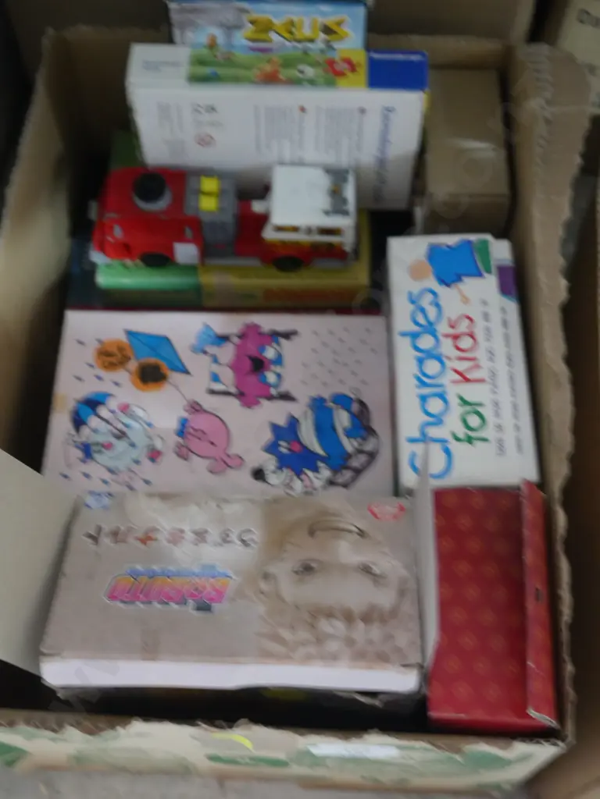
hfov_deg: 31.5
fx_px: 1063
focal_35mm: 46
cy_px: 400
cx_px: 300
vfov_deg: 41.2
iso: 3200
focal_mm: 23
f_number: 5.1
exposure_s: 1/20
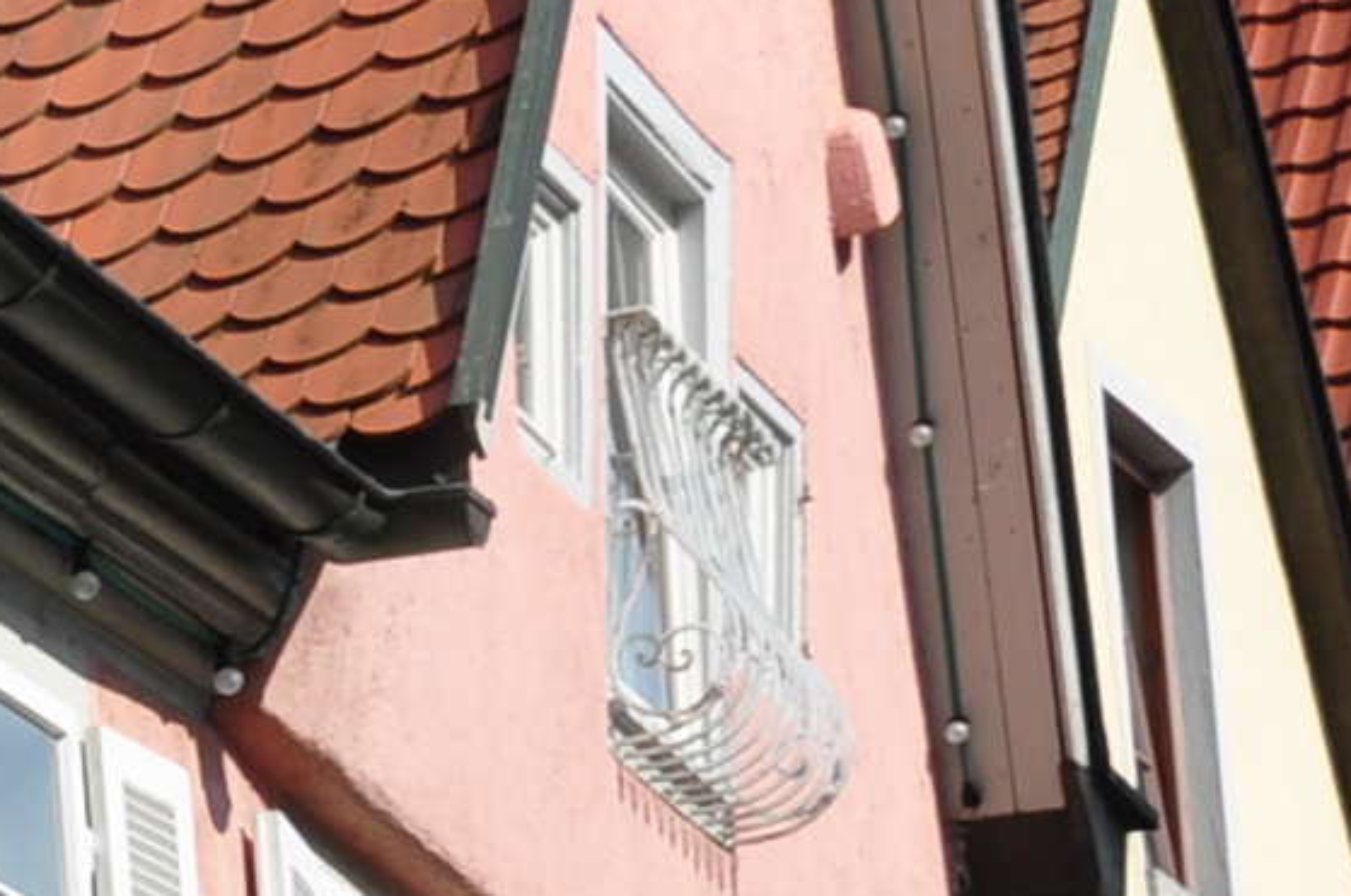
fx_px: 7757
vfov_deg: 6.4
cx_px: -2161
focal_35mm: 207
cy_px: 1934
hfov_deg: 8.8
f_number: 10
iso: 200
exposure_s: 1/320
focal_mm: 24
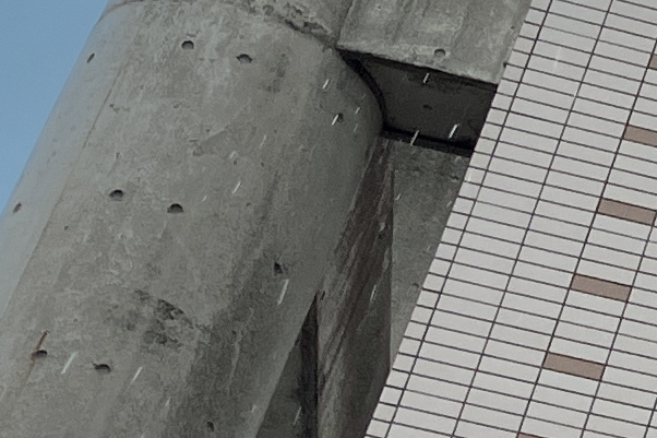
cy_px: 28
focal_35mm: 195
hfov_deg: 8.9
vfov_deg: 7.0
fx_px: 3558
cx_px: 1877
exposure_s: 1/458
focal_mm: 3.99
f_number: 1.8
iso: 32
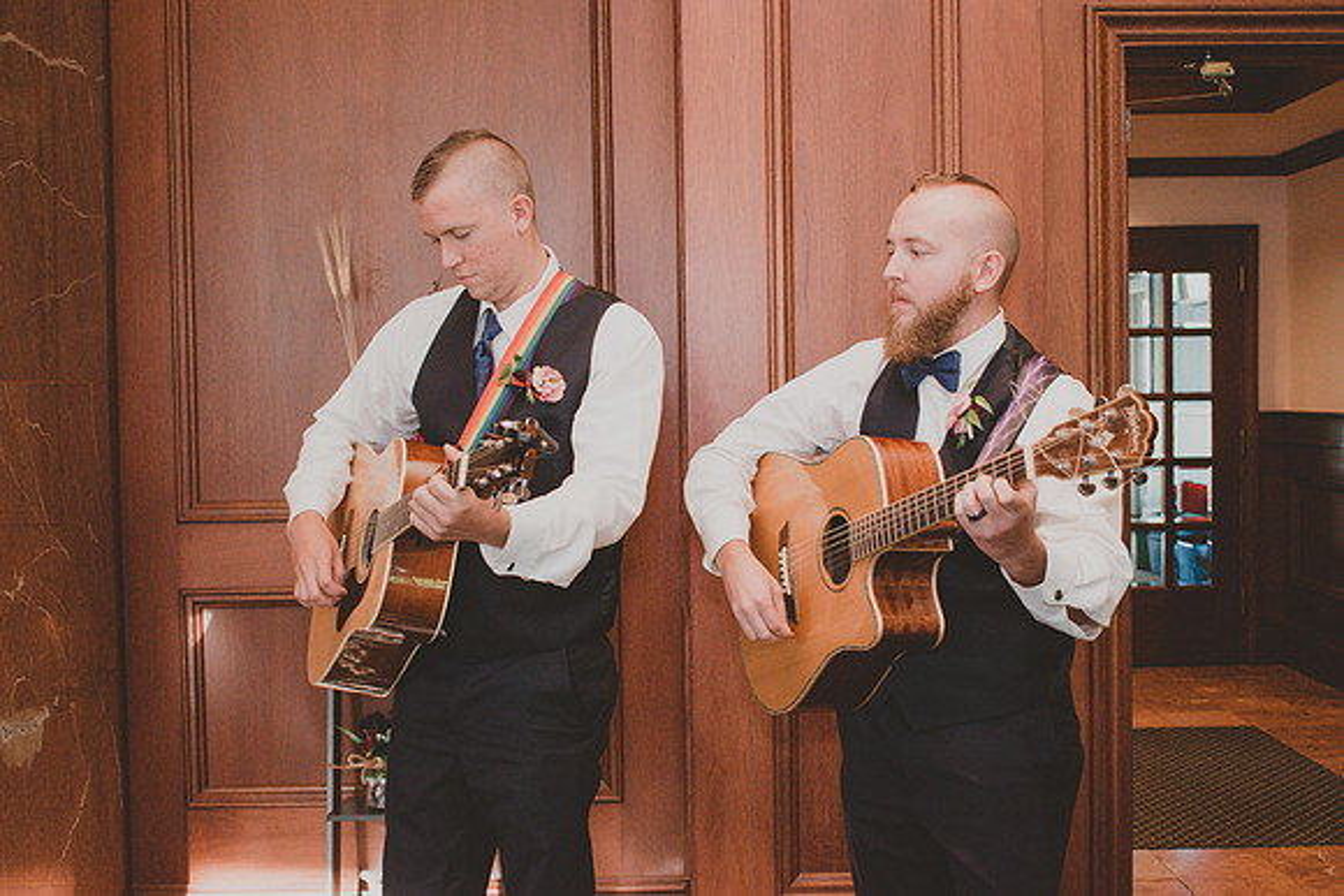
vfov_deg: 29.0
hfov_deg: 42.3
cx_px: 672
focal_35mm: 46
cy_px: 448
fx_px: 1736
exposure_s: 1/60
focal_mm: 31
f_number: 4.2
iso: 2200
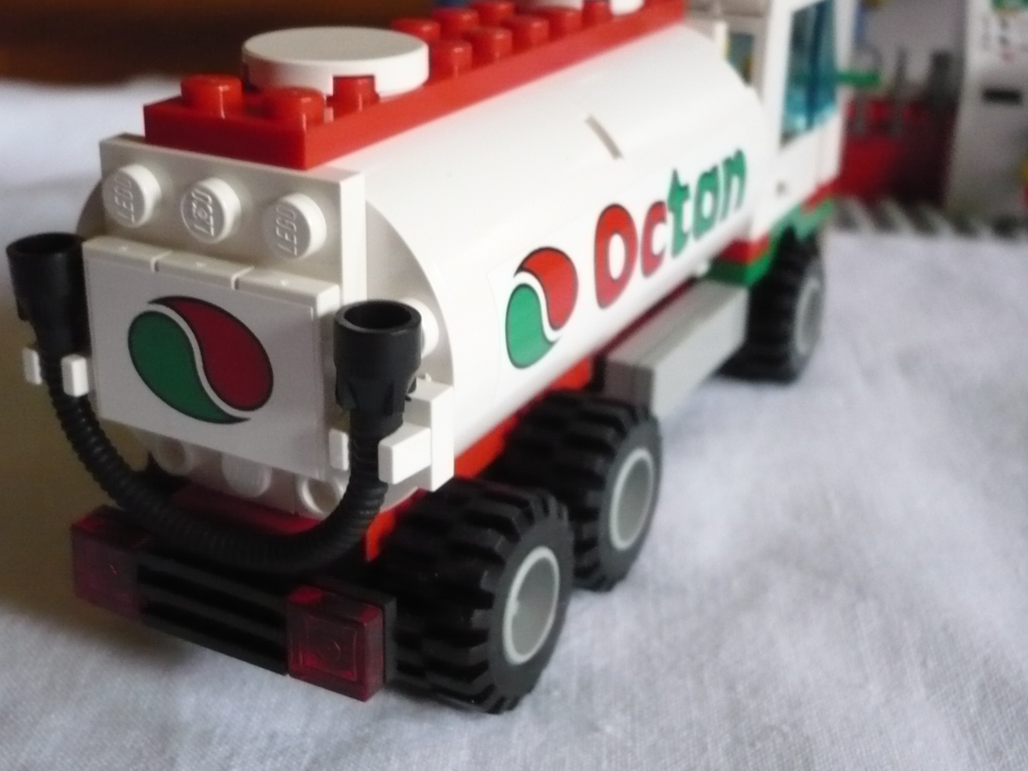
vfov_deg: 30.9
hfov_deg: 40.4
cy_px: 375
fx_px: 1396
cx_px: 486
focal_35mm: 47
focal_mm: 5.8
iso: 400
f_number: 2.8
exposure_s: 1/60
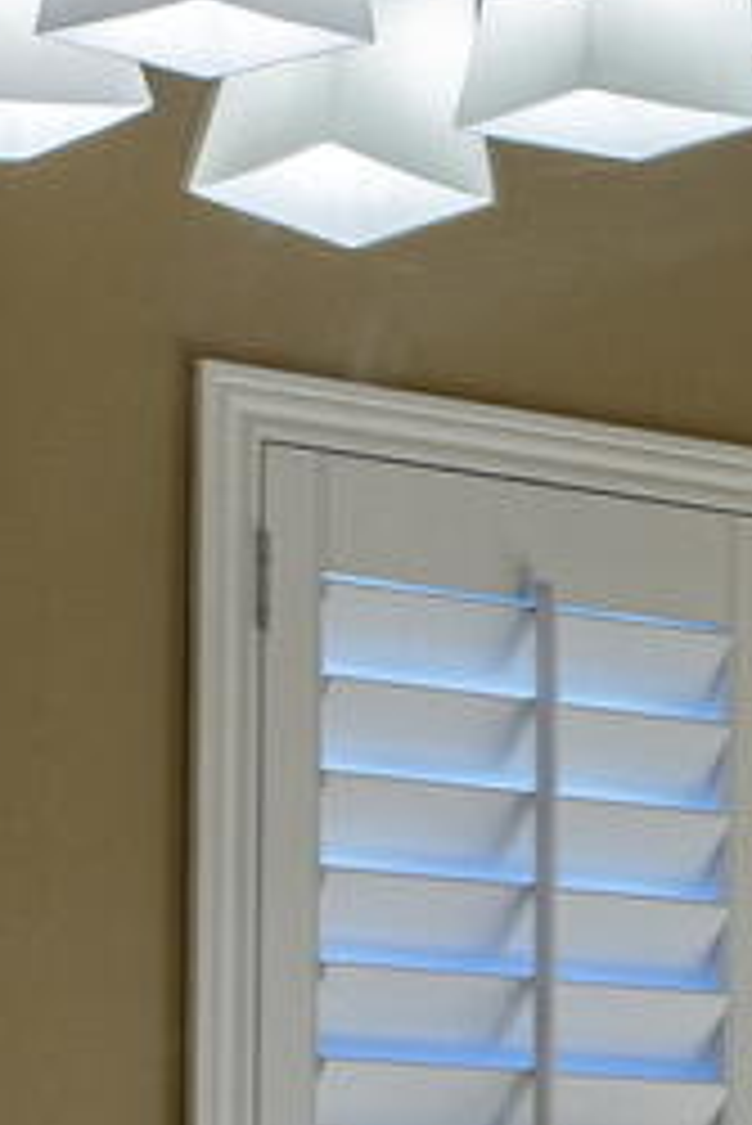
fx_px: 4505
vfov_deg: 13.7
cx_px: 257
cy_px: 1485
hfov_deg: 9.5
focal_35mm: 144
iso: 200
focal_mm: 18
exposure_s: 1/40
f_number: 7.1
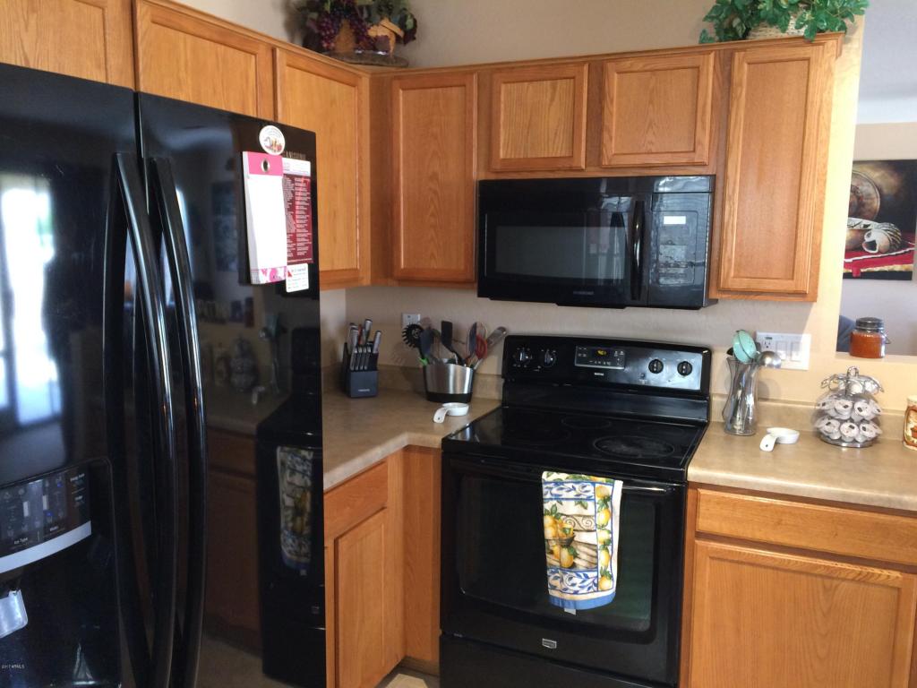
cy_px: 344
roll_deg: +0.4
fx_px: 768
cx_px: 458
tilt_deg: -9.2
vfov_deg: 48.2
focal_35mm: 29
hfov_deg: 61.7
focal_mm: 4.15
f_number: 2.2
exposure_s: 1/30
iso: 160
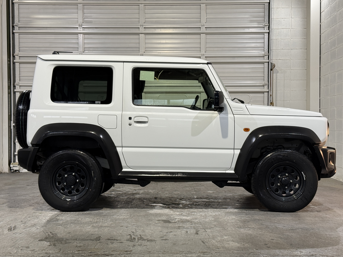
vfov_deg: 27.0
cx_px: 174
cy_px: 133
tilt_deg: -0.4
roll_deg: -0.2
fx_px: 535
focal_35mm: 54
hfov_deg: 35.5
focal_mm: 6.76
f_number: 1.78
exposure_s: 1/60
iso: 64
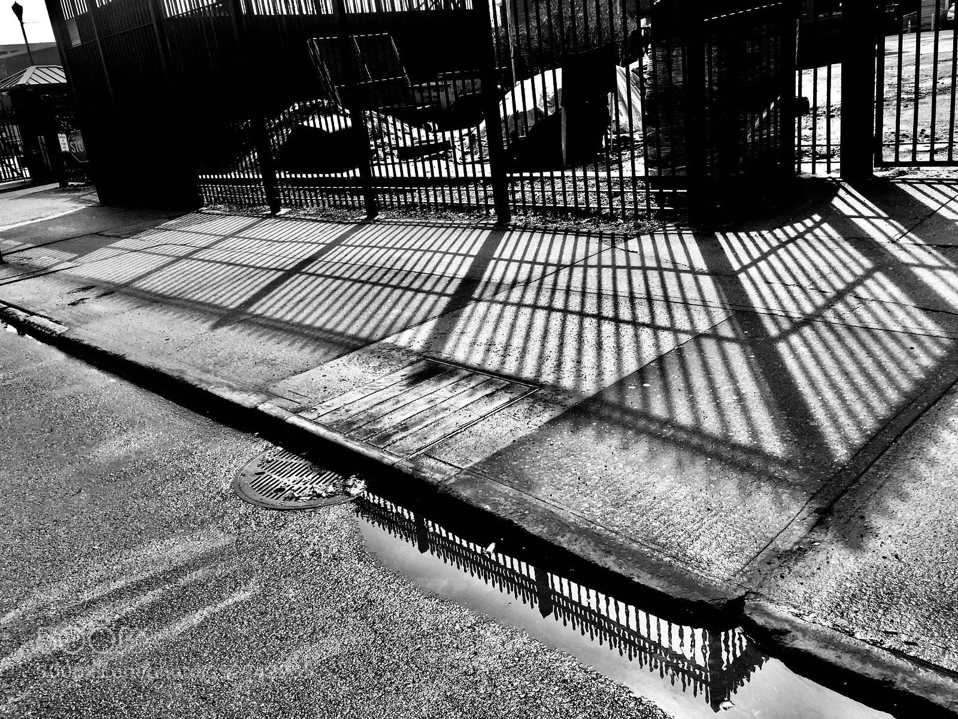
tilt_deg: -17.4
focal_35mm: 29
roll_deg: +6.8
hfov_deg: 61.7
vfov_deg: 48.2
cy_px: 360
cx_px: 479
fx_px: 803
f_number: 2.2
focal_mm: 4.15
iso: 32
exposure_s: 1/1582
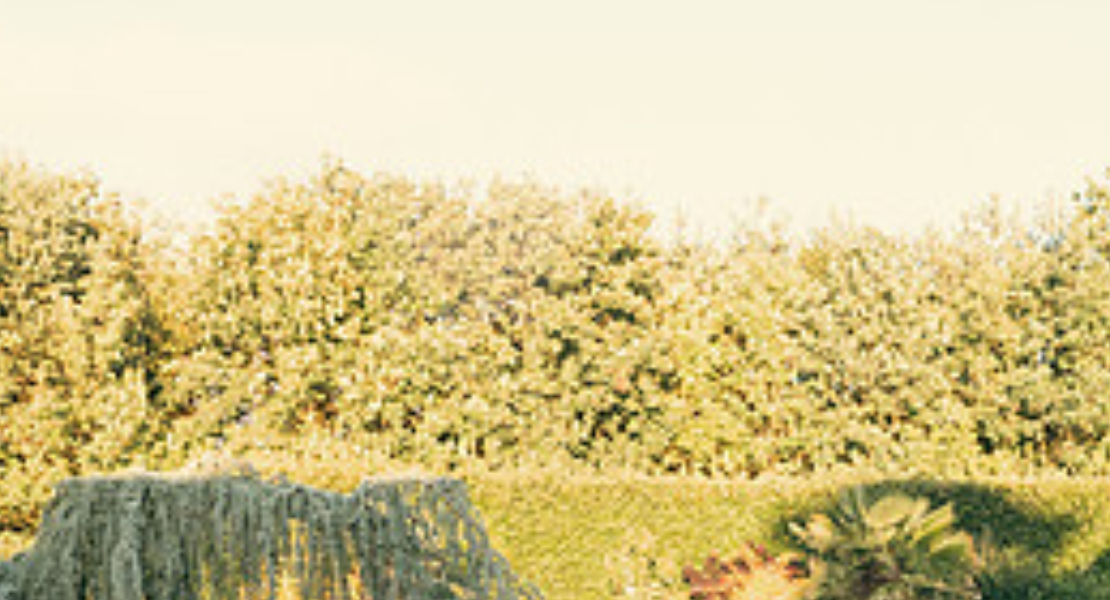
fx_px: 1662
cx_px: 836
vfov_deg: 18.8
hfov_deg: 36.1
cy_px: 810
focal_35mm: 57
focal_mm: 24
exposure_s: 1/160
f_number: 6.3
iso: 400
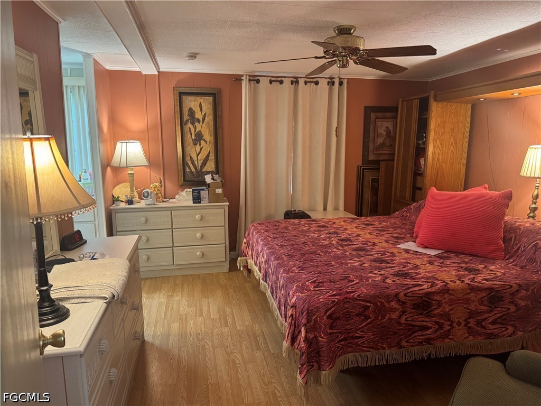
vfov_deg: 56.8
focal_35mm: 24
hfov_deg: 71.6
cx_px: 270
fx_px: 375
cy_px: 203
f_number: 1.78
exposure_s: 1/60
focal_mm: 6.76
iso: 500
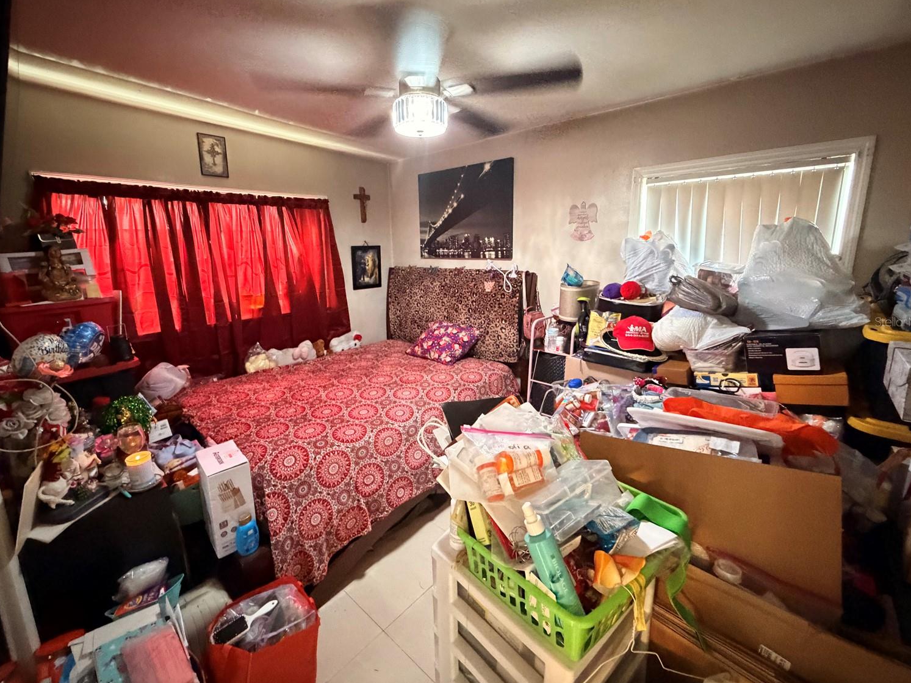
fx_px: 395
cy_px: 321
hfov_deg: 98.1
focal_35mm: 15
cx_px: 444
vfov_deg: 81.7
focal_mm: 2.22
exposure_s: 1/30
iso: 1600
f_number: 2.2
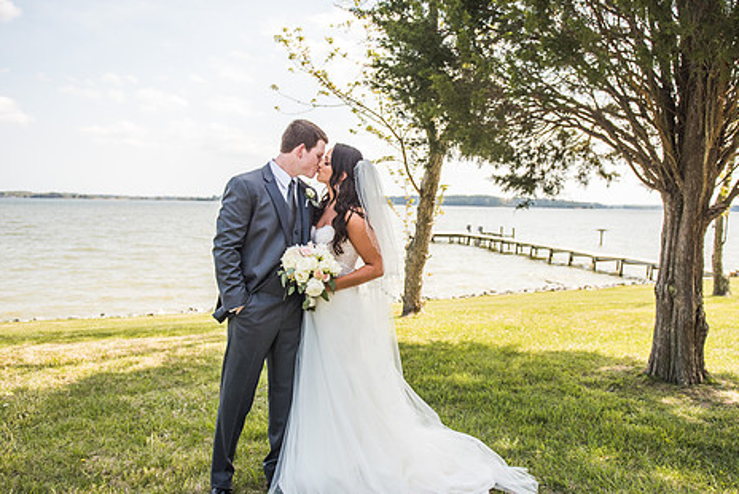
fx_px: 616
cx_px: 401
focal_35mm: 30
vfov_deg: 43.6
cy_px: 227
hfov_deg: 61.8
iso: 320
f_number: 2.8
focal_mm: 24
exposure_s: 1/4000
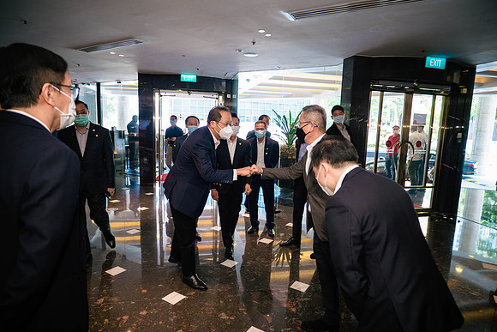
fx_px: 287
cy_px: 166
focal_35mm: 21
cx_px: 248
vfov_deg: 60.0
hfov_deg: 81.7
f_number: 1.7
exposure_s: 1/125
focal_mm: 10
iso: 500
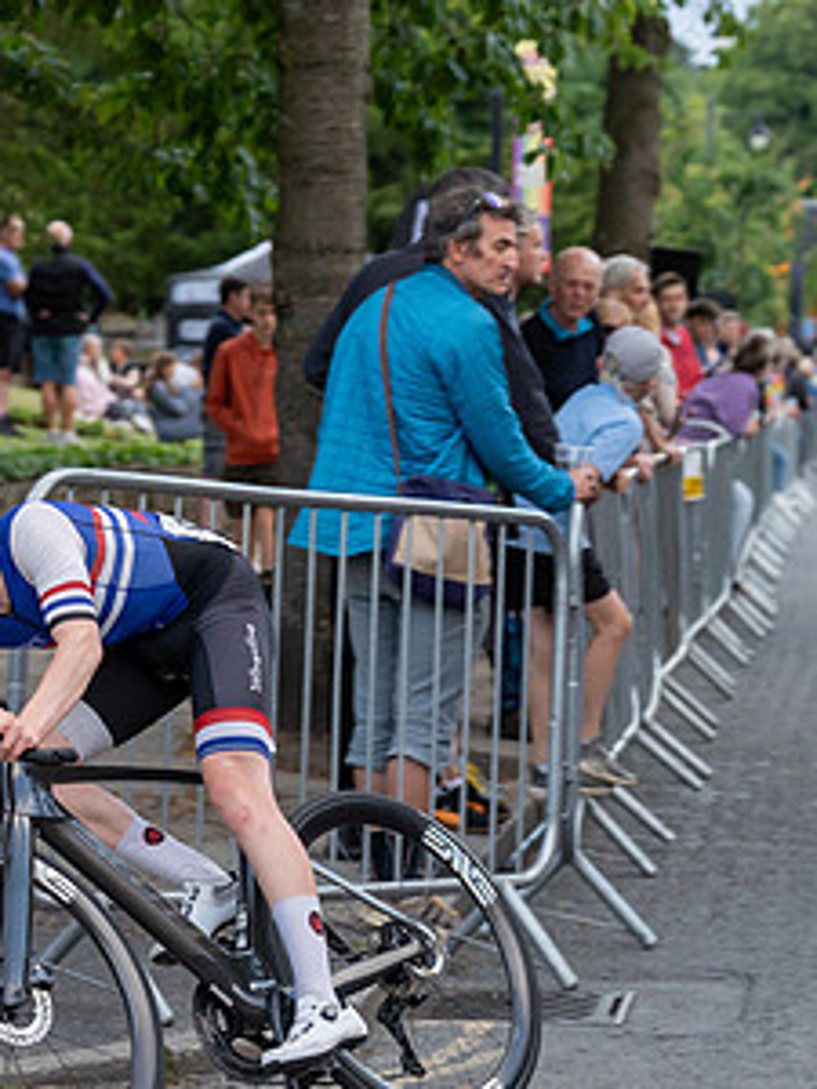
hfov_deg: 11.3
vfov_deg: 15.2
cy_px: 575
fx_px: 4091
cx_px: 22
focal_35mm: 130
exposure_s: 1/800
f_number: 3.5
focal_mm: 70
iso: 1600
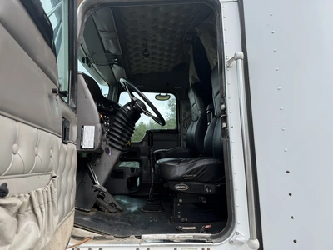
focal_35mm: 24
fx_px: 231
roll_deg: +1.1
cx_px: 166
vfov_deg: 56.8
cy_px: 125
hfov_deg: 71.6
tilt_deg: +10.7
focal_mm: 6.76
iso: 80
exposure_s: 1/1618
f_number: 1.78
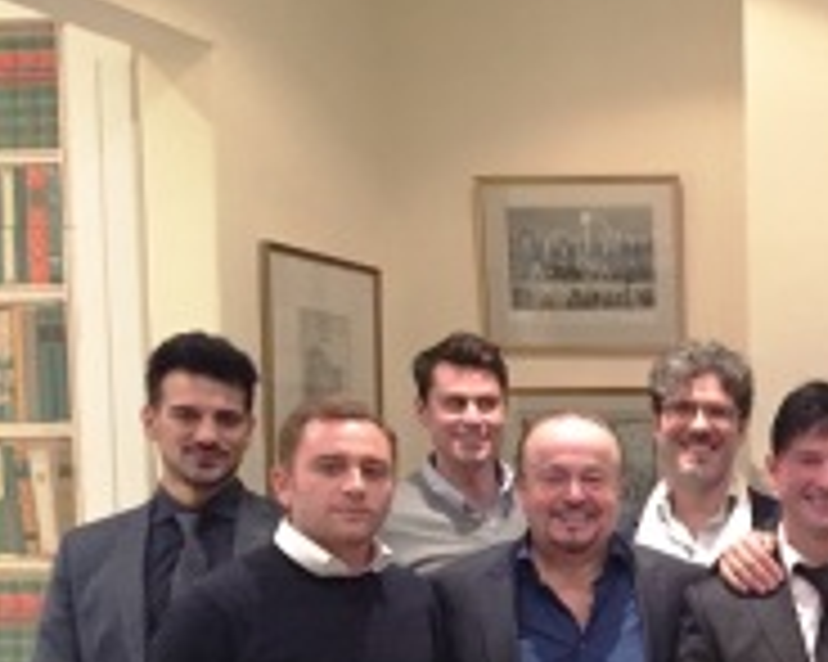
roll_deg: -0.2
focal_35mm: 69
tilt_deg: -5.5
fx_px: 1690
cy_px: 657
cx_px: 1004
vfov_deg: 21.4
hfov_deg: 24.8
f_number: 2.2
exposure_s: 1/17
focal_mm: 4.15
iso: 400
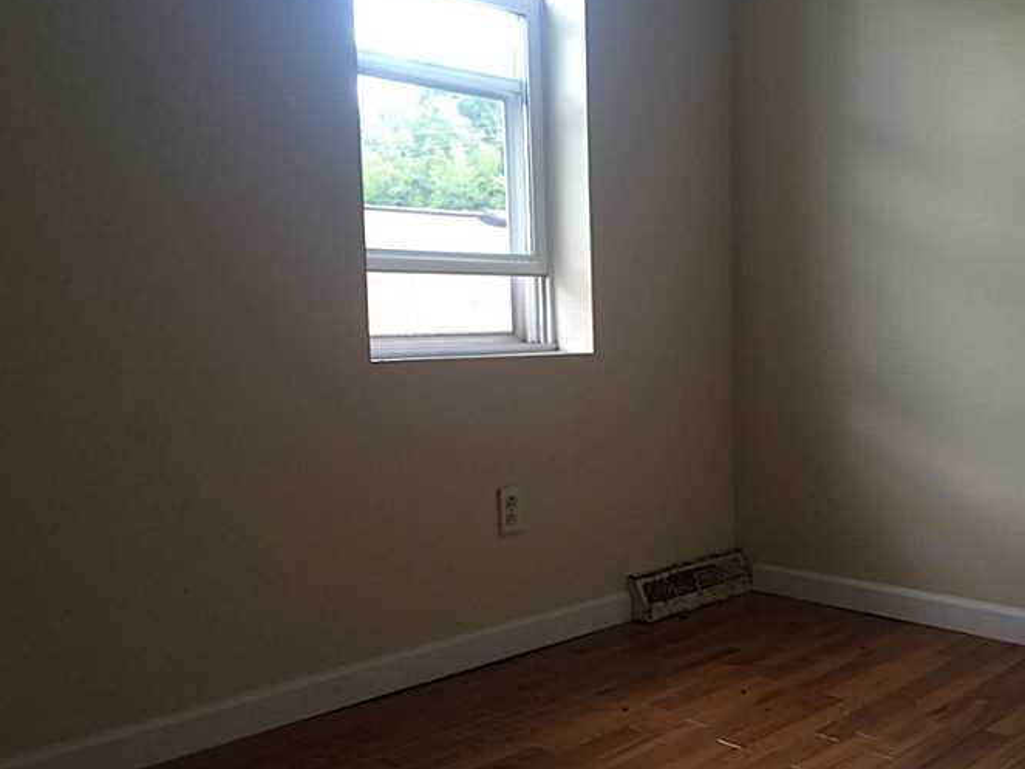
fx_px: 1036
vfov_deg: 40.7
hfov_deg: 52.5
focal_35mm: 35
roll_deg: +1.6
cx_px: 580
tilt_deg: -4.2
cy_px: 418
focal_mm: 4.15
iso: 50
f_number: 2.2
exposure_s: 1/60
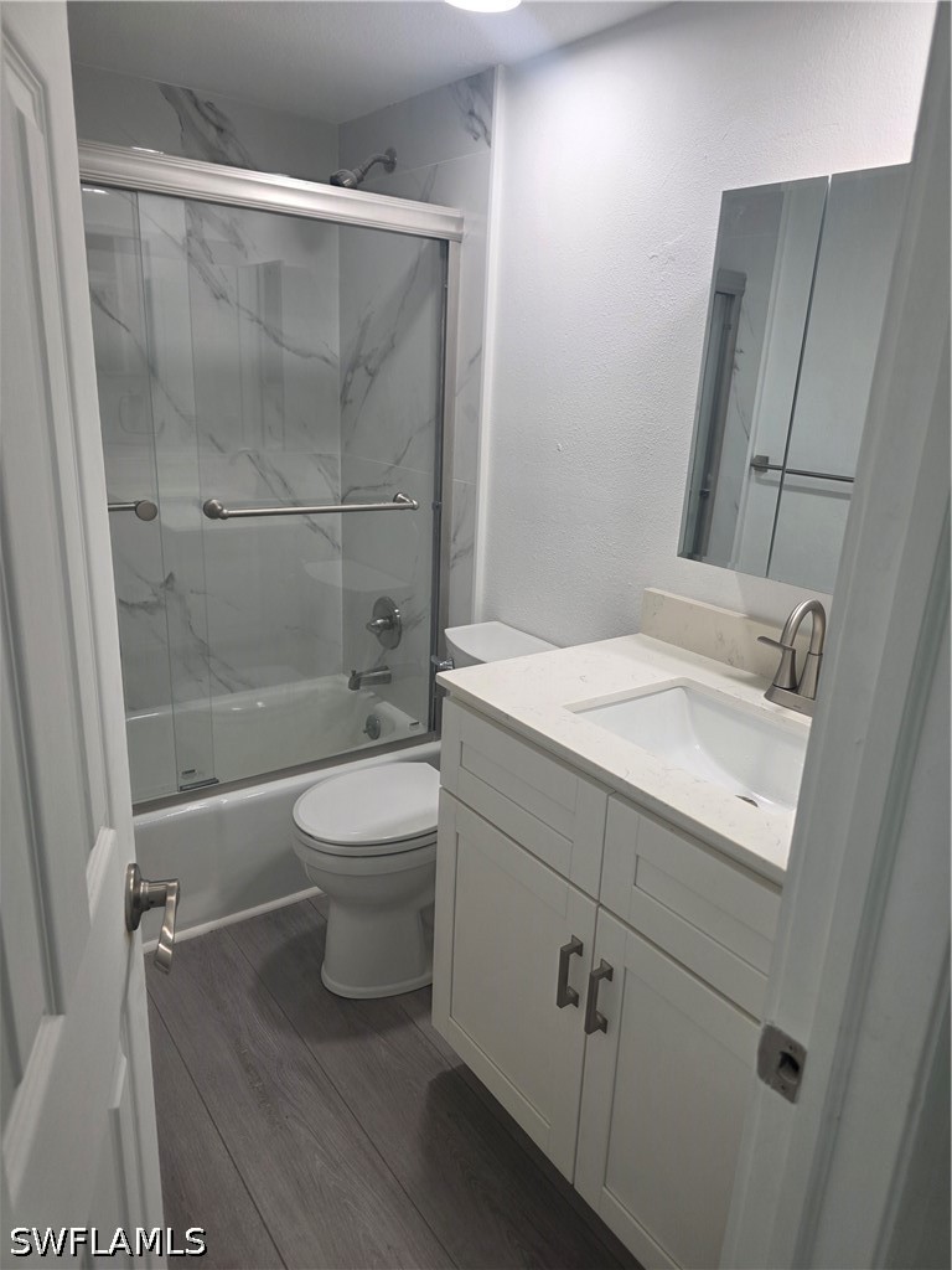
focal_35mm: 23
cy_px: 635
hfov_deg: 58.9
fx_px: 843
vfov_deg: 73.9
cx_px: 476
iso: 80
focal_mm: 6.3
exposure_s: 1/120
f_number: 1.7
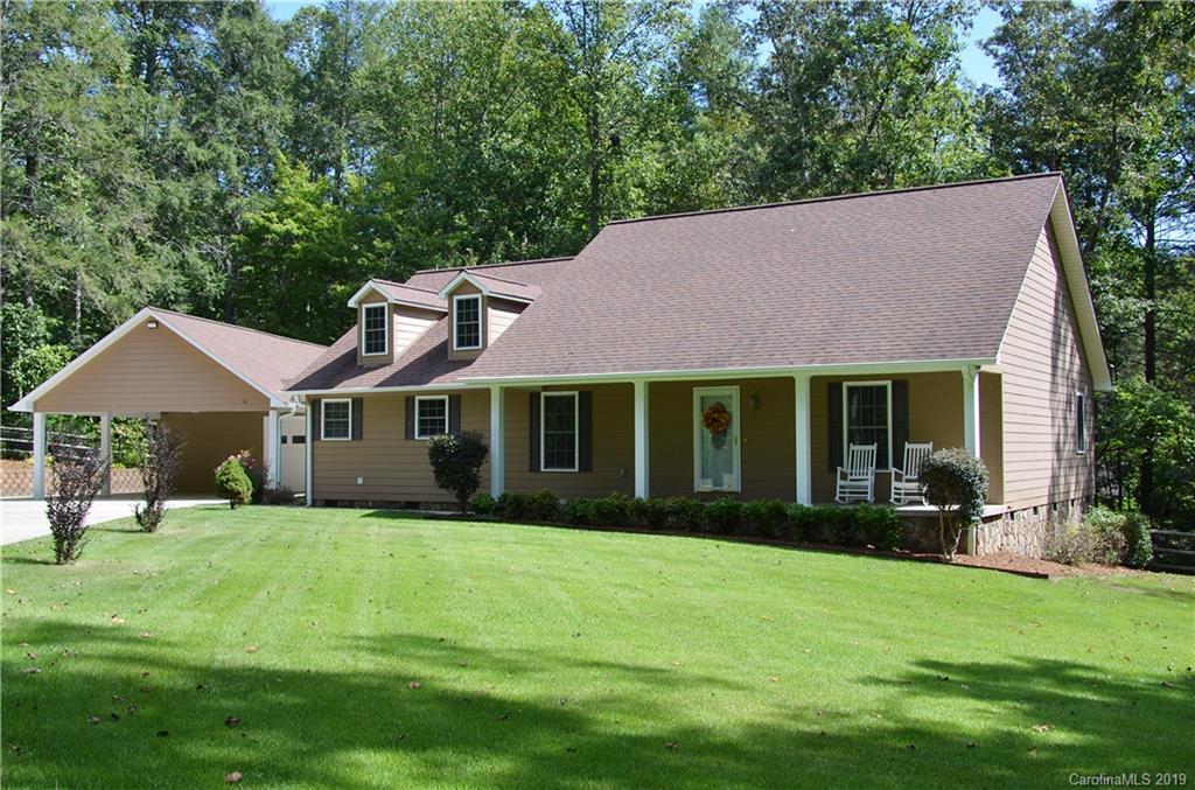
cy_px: 395
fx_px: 1242
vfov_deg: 35.3
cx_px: 598
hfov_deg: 51.4
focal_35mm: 38
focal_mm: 25
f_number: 8
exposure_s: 1/250
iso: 180
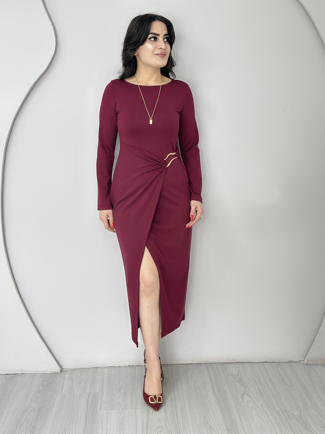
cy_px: 217
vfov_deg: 39.7
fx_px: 601
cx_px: 162
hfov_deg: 30.3
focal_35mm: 48
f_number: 1.78
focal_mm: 6.86
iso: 125
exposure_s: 1/100
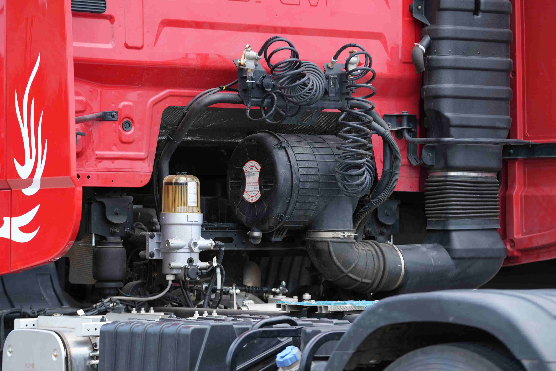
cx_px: 278
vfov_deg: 9.1
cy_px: 186
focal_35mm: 150
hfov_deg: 13.7
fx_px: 2316
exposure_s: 1/800
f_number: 2.8
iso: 200
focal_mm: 100
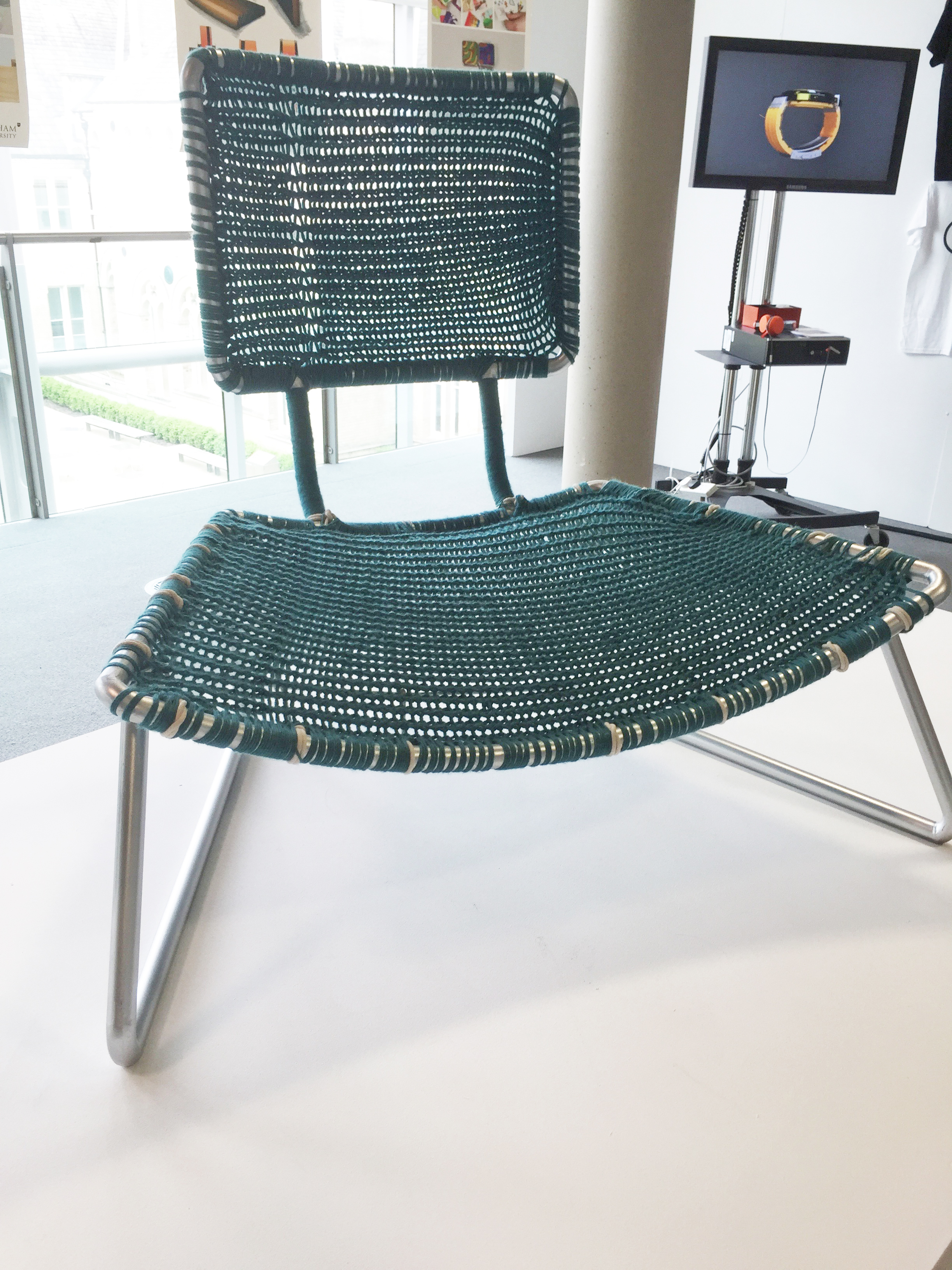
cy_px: 635
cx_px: 476
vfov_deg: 61.7
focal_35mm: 29
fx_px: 1063
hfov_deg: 48.2
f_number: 2.2
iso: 32
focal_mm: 4.15
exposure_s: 1/100
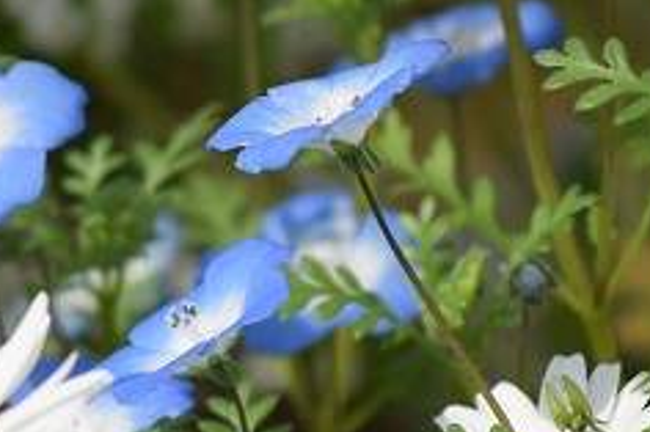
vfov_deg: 2.3
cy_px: 261
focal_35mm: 610
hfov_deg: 3.4
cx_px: 146
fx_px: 11006
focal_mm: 160
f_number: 6.3
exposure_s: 1/640
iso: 200
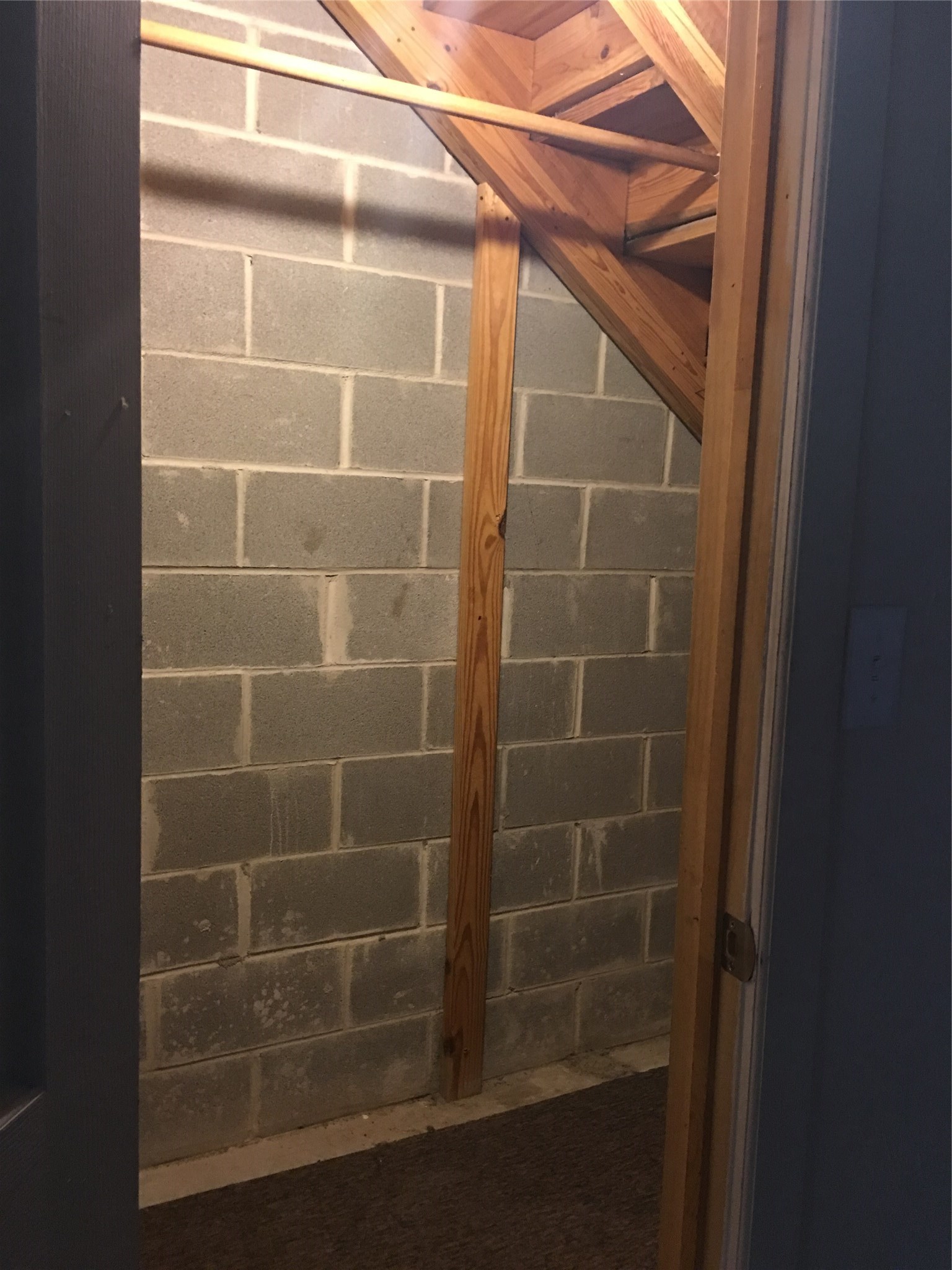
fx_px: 1063
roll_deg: -2.4
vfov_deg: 61.7
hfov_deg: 48.2
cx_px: 476
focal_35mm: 29
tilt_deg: -6.4
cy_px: 635
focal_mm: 4.15
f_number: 2.2
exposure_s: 1/4
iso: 80
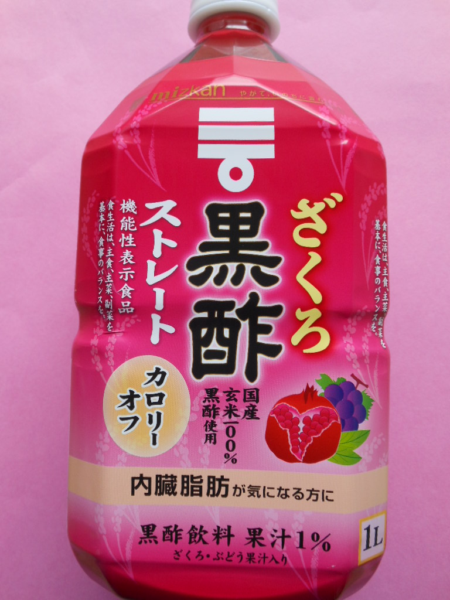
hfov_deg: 48.2
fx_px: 503
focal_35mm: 29
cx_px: 225
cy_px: 300
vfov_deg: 61.7
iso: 80
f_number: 3.3
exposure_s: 1/30
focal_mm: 5.2
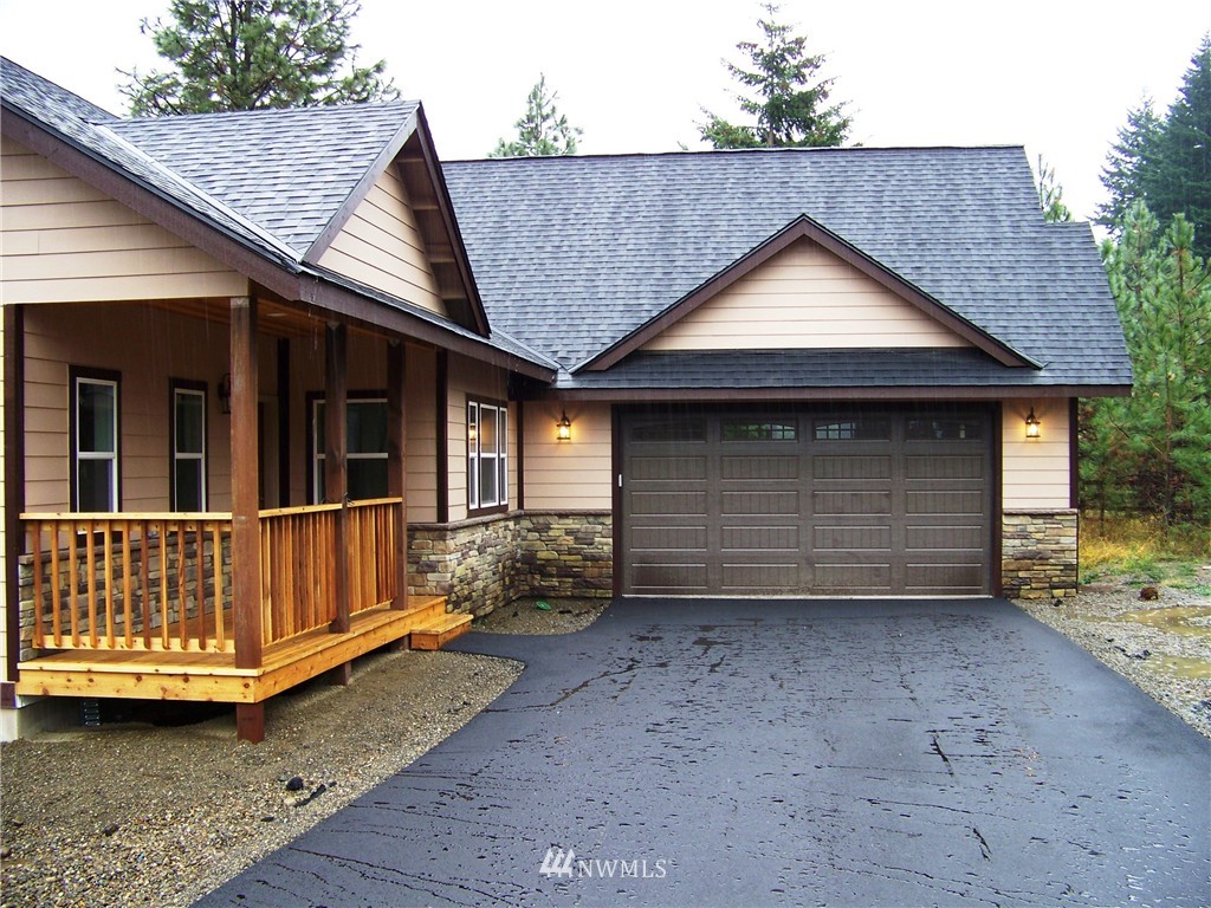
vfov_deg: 39.7
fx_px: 1259
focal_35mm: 36
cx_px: 606
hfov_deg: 51.4
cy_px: 454
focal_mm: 5.85
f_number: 2.8
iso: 64
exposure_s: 1/40
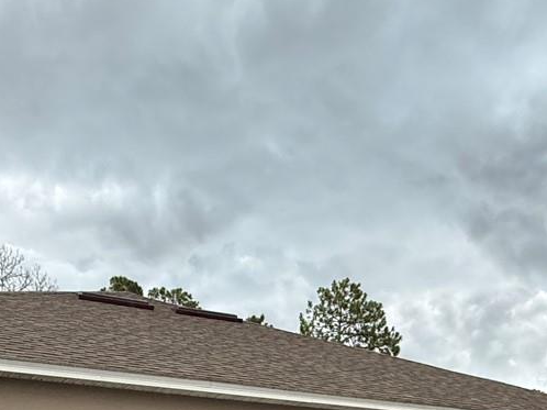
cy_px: 547
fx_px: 711
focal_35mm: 45
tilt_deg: -1.3
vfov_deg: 26.6
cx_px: 208
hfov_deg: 41.8
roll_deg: -1.6
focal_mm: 2.22
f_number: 2.2
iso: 200
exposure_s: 1/120
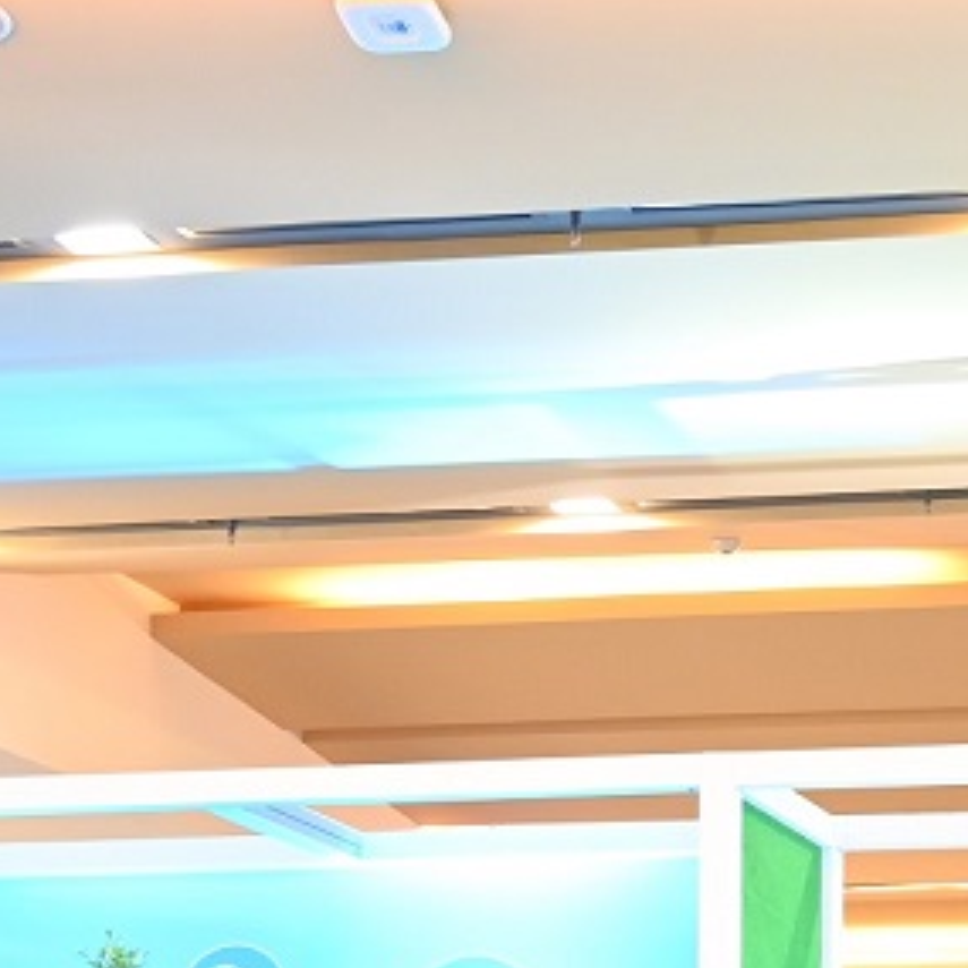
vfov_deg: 14.2
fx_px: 3828
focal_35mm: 121
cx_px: 1539
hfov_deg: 13.4
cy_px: 958
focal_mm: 28
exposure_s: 1/30
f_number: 5
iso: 1000
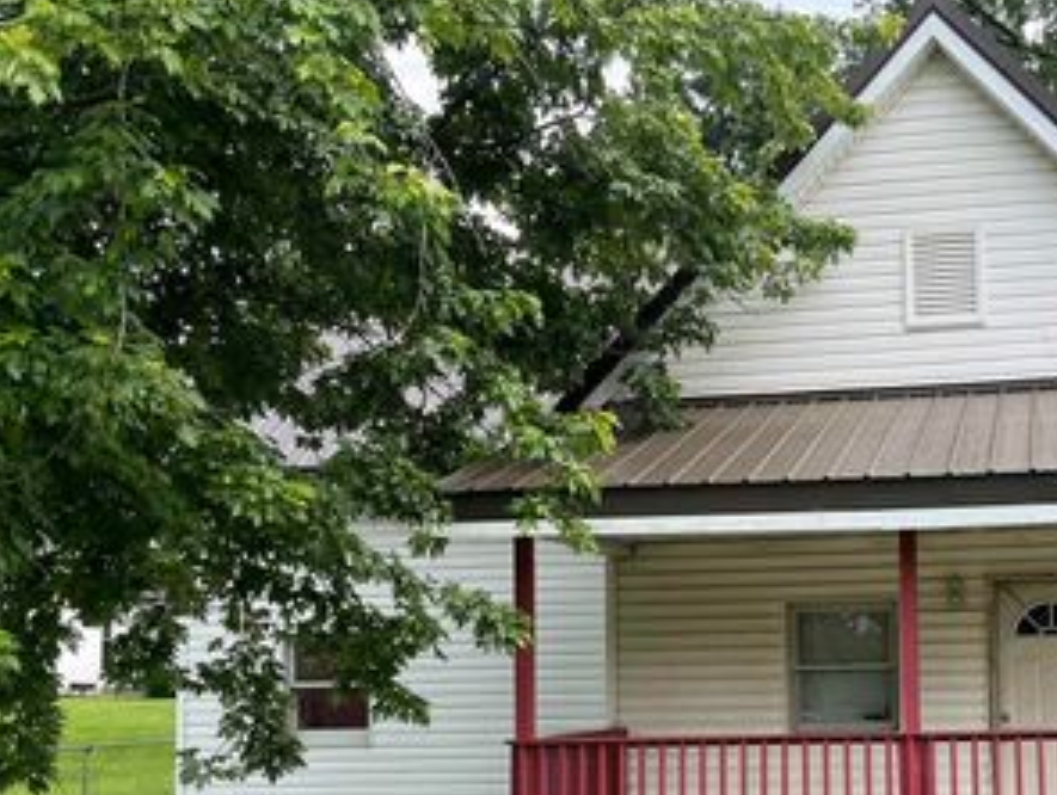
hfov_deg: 40.6
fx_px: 1345
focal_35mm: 44
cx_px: 889
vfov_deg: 32.2
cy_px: 614
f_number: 1.6
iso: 50
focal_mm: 5.1
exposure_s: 1/906
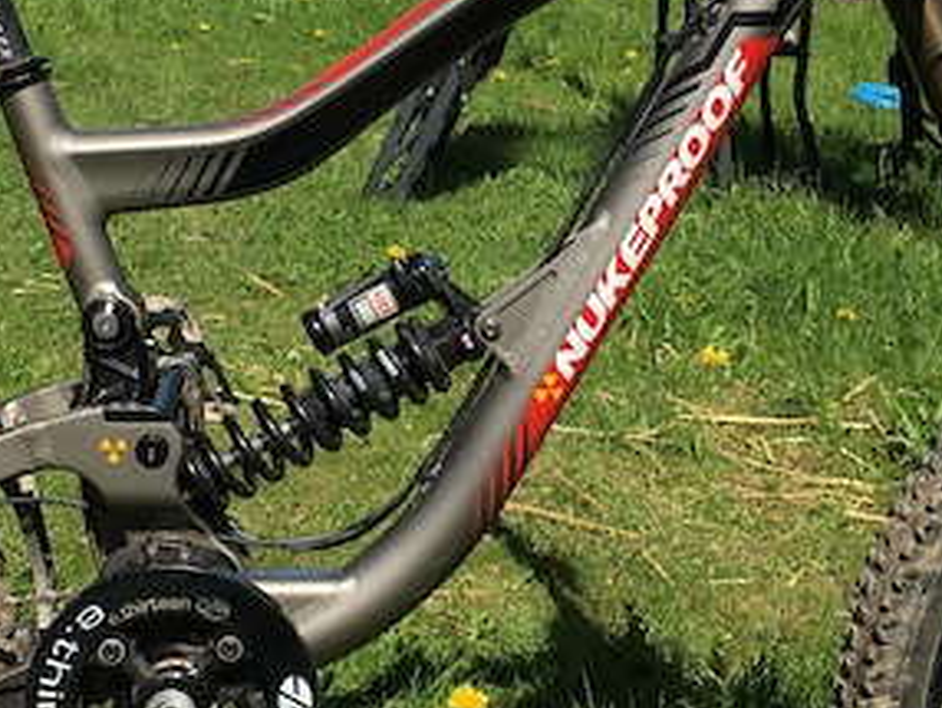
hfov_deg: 24.1
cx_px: 399
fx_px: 2206
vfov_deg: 18.2
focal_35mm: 81
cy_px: 254
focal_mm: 4.15
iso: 25
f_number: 2.2
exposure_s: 1/1709
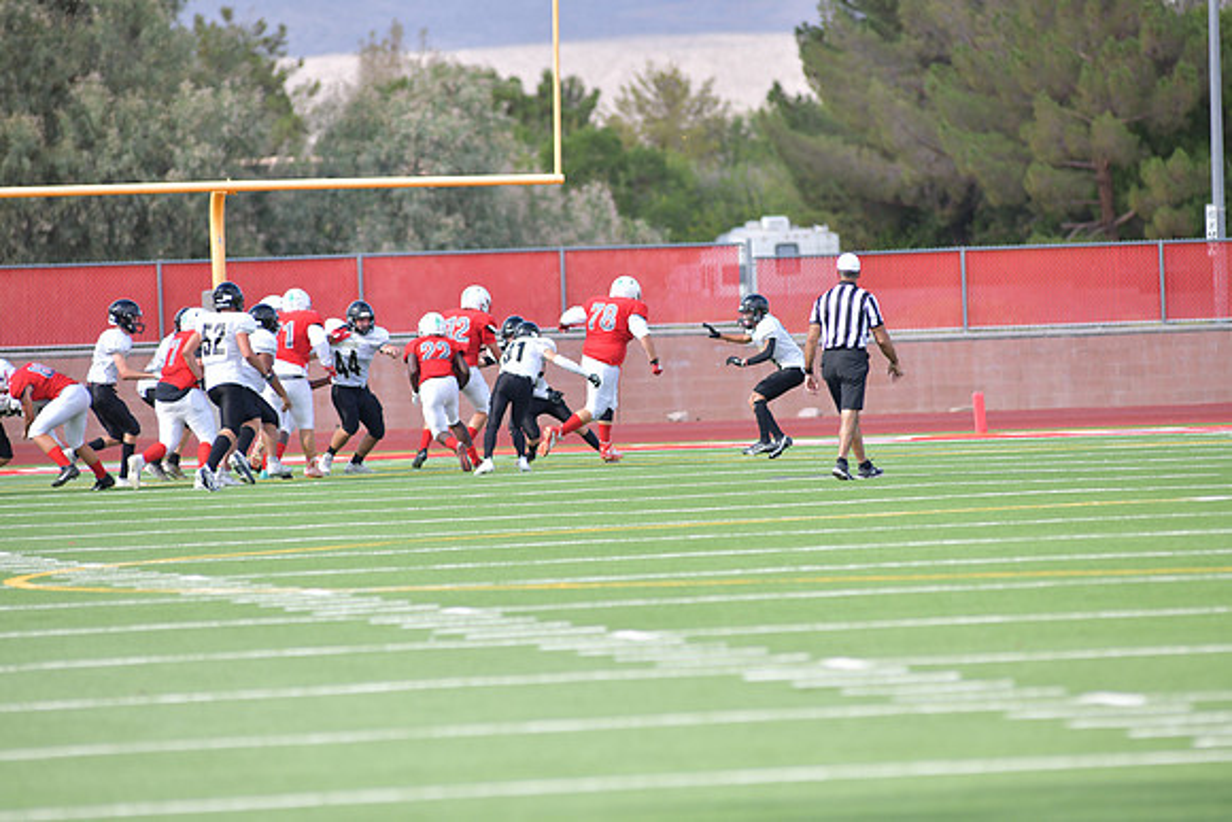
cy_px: 411
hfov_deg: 6.9
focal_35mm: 300
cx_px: 616
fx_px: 10269
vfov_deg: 4.6
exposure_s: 1/1600
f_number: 5
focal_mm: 300
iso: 400
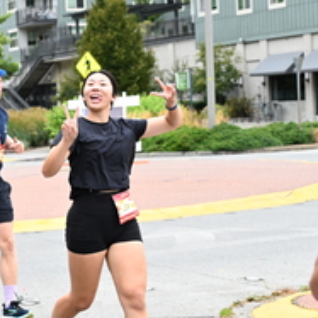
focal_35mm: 115
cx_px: 49
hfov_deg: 15.0
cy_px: 174
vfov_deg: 15.2
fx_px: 1195
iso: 2000
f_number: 4
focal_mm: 46
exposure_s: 1/800
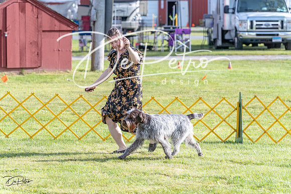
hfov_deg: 12.2
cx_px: 146
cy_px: 97
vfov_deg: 8.2
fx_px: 1358
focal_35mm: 168
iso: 400
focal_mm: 168
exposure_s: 1/1250
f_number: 5.6
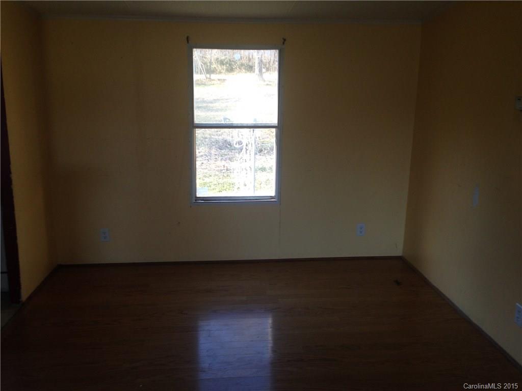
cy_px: 196
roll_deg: -0.8
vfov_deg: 42.9
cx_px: 261
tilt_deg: -12.5
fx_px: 498
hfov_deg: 55.4
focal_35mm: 33
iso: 64
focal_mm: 4.12
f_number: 2.4
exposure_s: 1/60
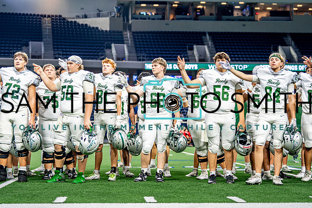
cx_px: 156
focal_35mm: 72
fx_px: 621
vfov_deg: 19.0
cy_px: 104
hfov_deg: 28.2
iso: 1000
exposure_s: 1/400
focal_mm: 70
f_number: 2.8
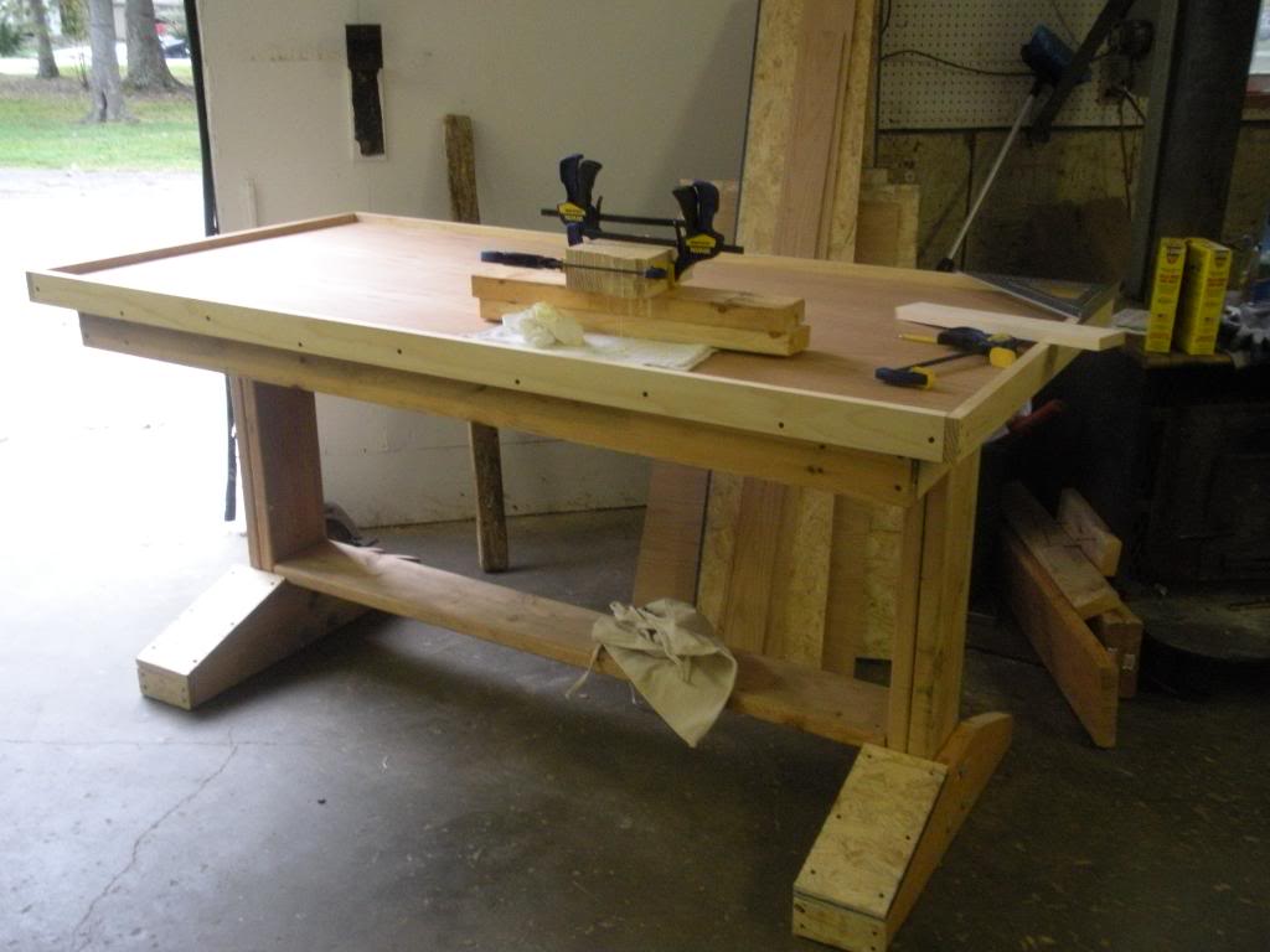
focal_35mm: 36
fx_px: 1321
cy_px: 476
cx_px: 635
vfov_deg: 39.7
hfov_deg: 51.4
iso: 400
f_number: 3.5
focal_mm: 6.3
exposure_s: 1/40.2
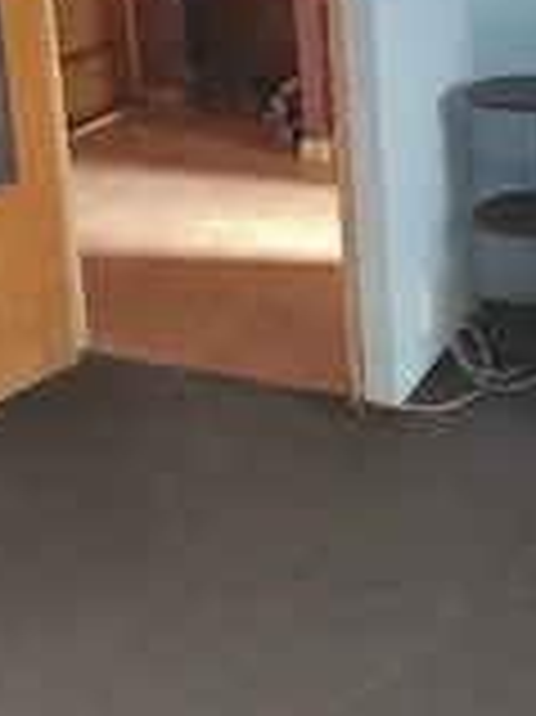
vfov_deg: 29.2
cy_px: 43
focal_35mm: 63
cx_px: 428
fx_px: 1302
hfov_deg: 22.9
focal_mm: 5.43
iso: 145
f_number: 1.89
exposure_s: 1/50
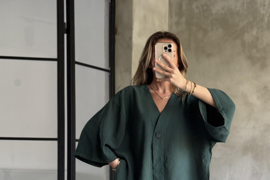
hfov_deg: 25.3
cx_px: 157
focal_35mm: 80
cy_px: 176
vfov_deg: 16.7
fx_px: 600
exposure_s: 1/60
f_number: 1.78
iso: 200
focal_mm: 6.76
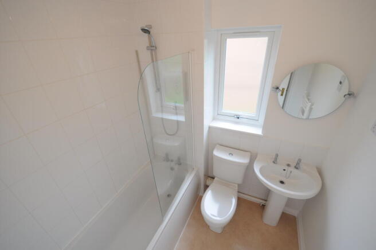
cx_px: 188
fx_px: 157
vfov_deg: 77.2
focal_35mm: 15
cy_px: 125
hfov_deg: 100.4
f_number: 4
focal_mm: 10
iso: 200
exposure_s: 1/60
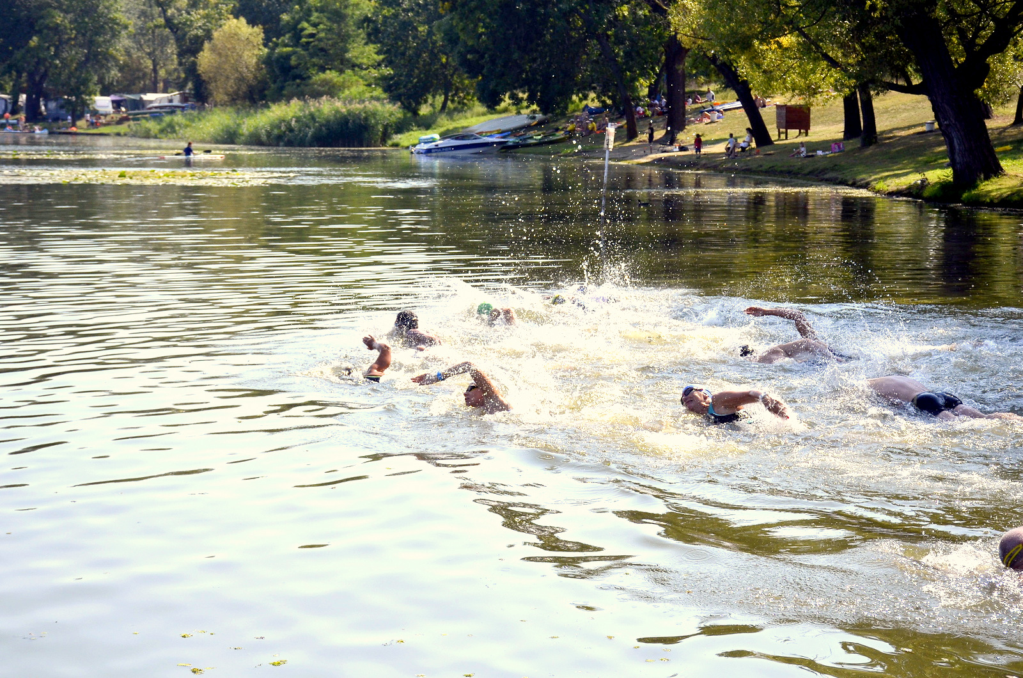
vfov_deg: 18.1
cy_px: 339
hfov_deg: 27.0
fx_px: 2127
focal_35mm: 75
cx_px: 512
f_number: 6.3
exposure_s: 1/2500
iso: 400
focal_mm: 50
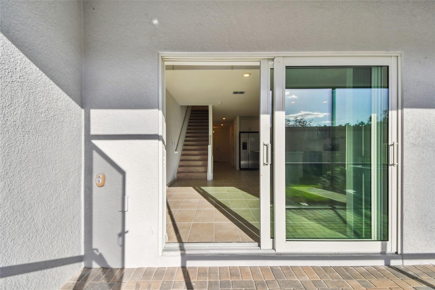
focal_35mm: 15
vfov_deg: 77.3
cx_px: 218
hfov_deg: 100.4
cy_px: 145
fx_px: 181
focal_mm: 10
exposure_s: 1/500
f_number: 7.1
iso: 100
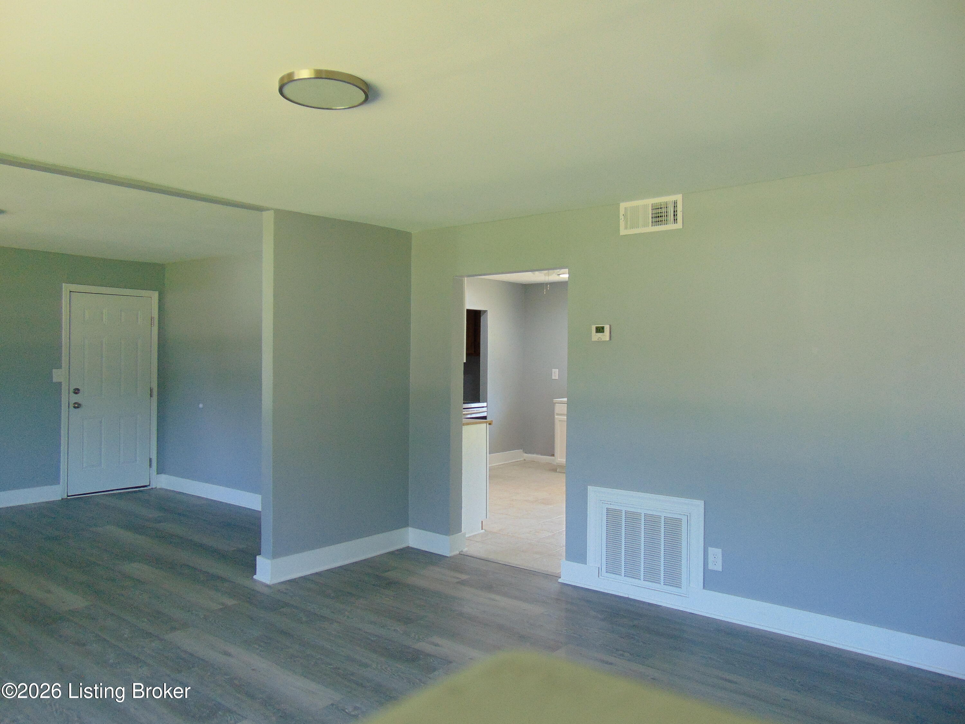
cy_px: 362
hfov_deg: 69.4
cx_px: 482
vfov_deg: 54.9
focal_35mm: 25
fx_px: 697
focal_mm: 4.5
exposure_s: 1/30
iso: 100
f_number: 3
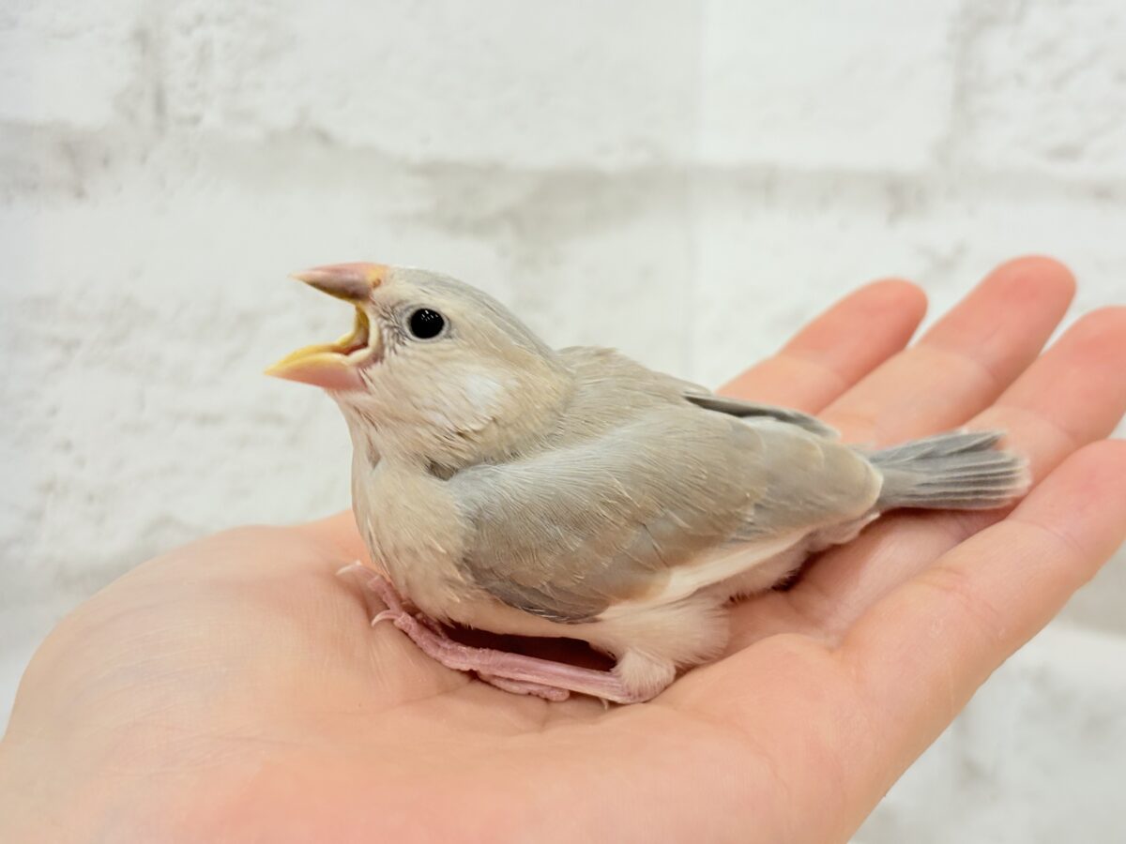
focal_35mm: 52
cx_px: 563
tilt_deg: -6.4
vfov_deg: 28.0
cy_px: 422
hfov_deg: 36.8
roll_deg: -1.7
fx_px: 1691
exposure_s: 1/100
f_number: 1.6
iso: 64
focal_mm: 5.96
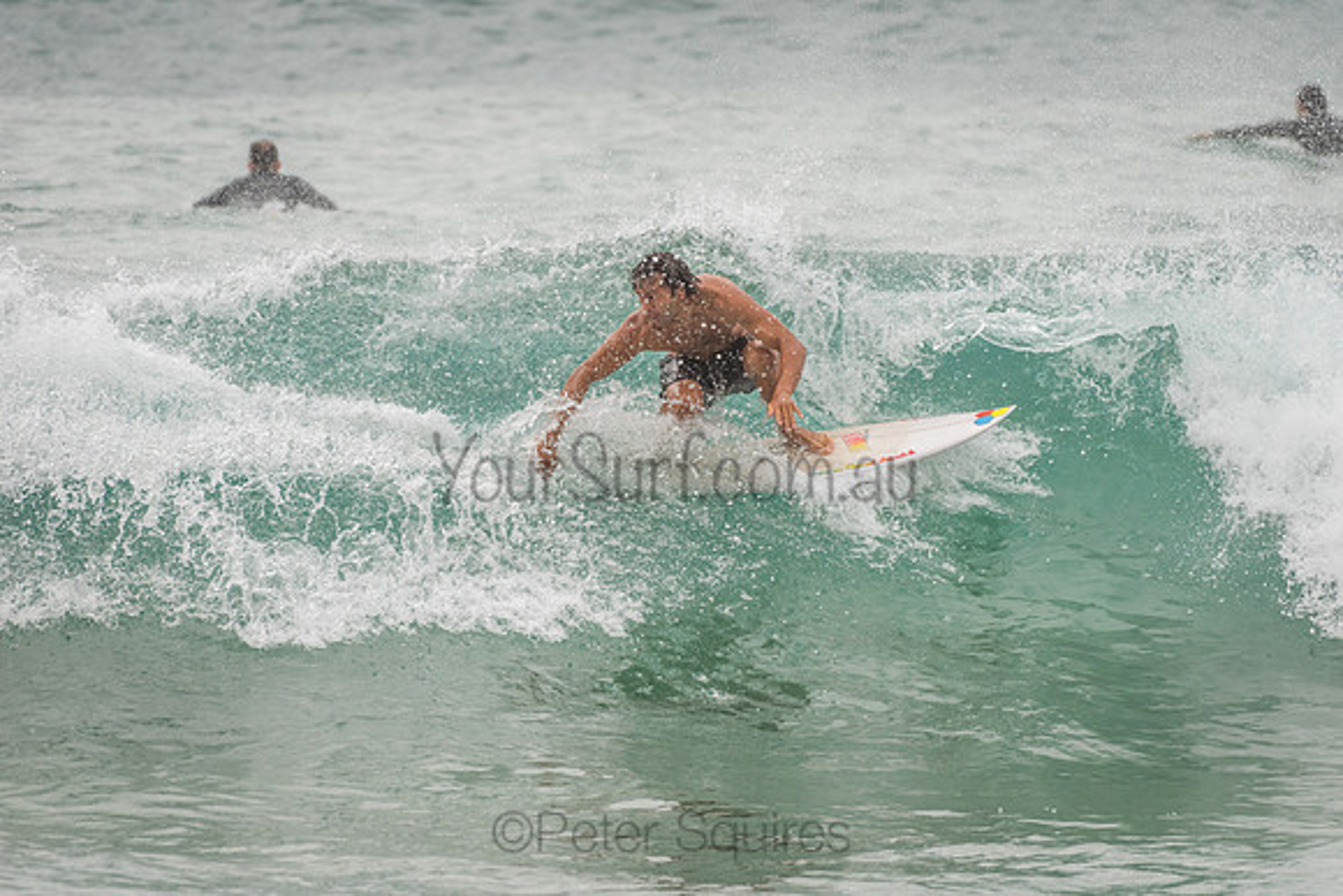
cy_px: 448
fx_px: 18656
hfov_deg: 4.1
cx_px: 672
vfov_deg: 2.8
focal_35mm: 500
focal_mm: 500
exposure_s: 1/2000
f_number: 5.6
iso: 360
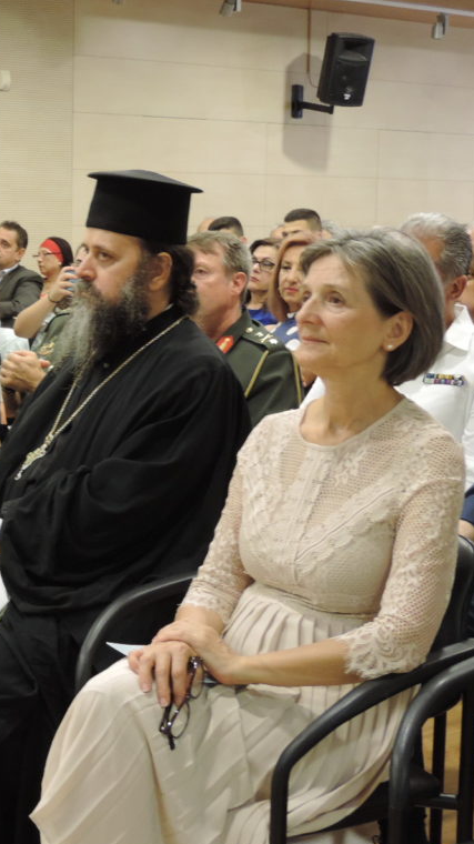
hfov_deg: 17.0
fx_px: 1543
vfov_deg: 30.6
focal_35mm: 69
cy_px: 425
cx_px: -34
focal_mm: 8.3
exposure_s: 1/15
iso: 400
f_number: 3.5
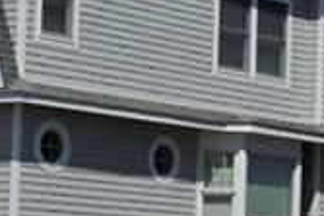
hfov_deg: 8.1
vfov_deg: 5.9
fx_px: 2095
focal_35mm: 233
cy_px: 159
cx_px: 786
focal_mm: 38
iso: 400
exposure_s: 1/800
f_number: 14
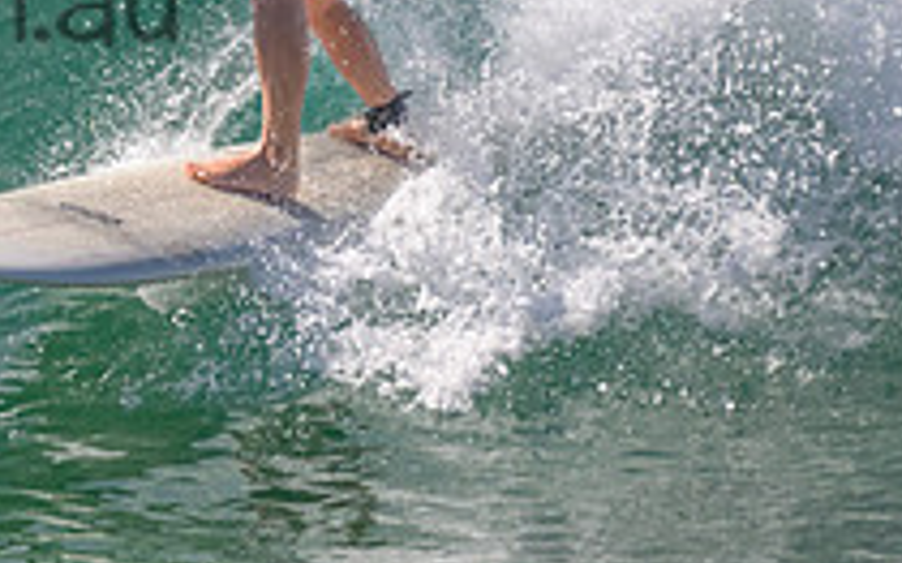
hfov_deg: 0.9
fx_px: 55330
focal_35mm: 2252
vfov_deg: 0.6
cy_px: -58
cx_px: -275
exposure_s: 1/2000
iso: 1800
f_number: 11
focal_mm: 800
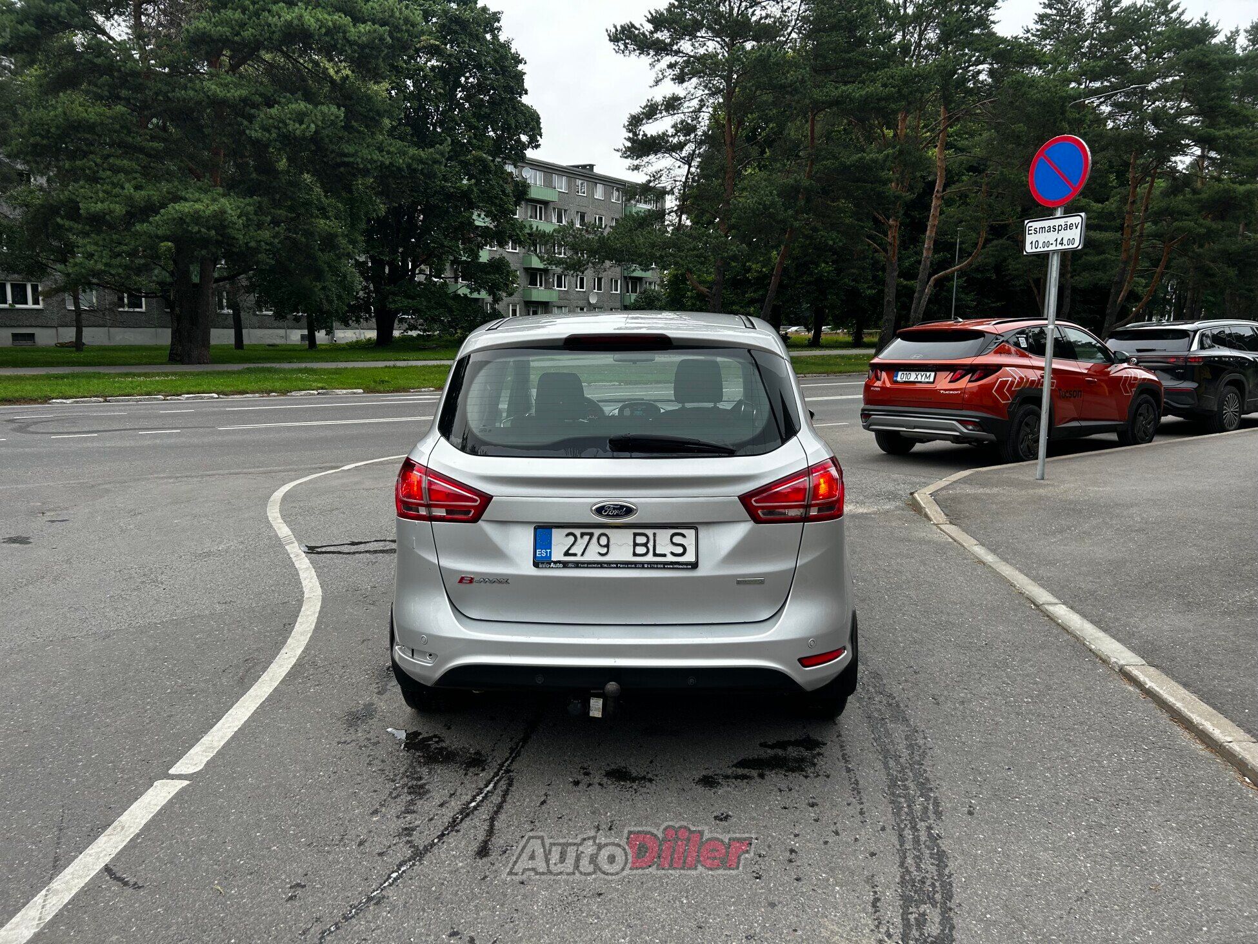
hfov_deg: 67.3
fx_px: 945
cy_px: 472
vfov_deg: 53.1
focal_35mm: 26
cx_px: 629
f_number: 1.5
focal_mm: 5.7
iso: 40
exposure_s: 1/263
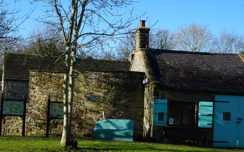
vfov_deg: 21.3
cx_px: 84
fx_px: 406
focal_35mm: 61
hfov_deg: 33.2
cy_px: 92
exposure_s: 1/125
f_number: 9
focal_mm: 37
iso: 100
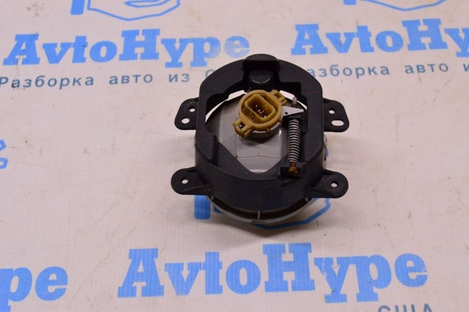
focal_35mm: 46
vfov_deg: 28.9
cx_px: 234
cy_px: 156
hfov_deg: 42.4
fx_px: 605
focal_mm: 31
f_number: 8
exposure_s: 1/125
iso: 1600
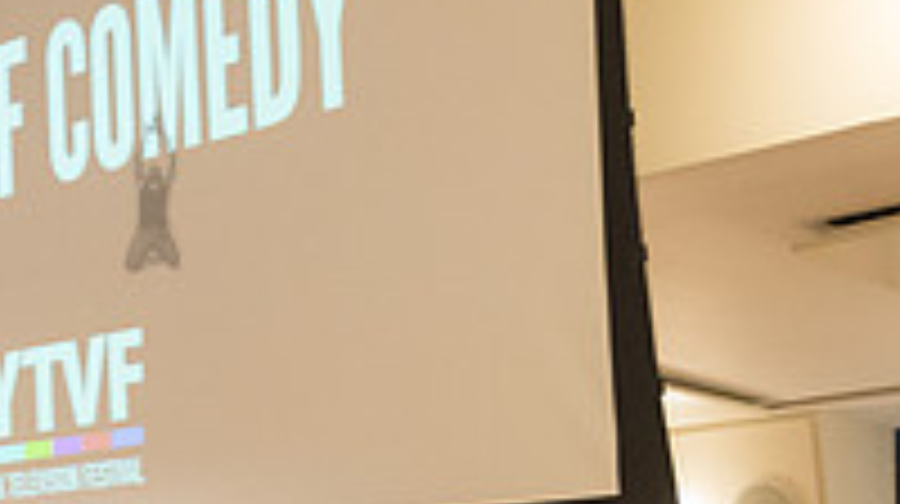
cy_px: 844
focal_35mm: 73
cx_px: 1022
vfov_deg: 14.8
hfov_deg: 26.4
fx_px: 1740
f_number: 4
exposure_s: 1/80
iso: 2500
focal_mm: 24
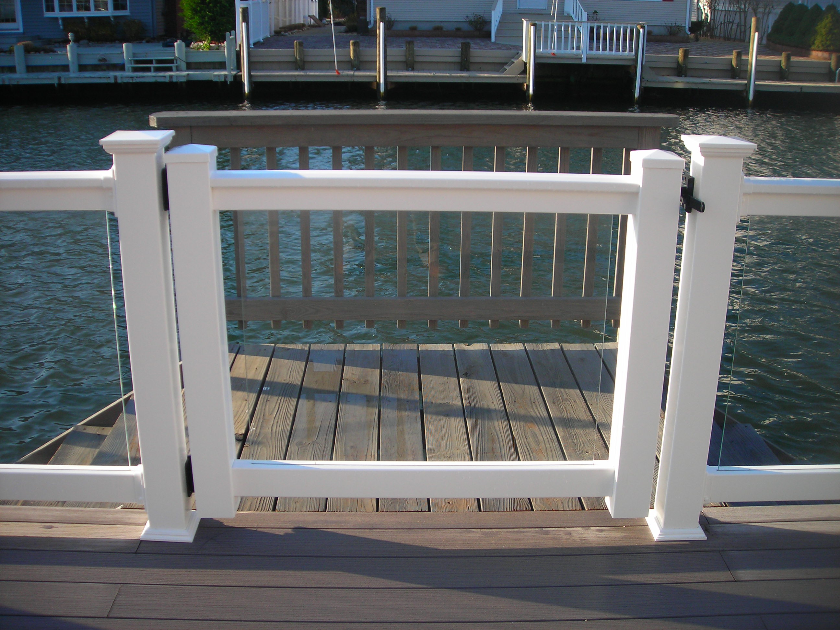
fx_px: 922
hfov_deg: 49.0
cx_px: 420
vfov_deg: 37.7
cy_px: 315
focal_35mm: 38
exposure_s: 1/287
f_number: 3.2
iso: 50
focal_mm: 6.3
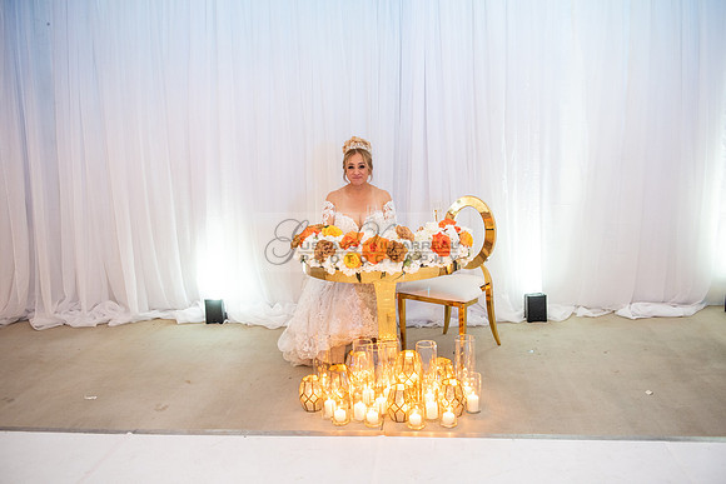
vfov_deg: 41.1
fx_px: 645
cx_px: 363
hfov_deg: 58.7
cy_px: 242
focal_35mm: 32
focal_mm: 32
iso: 1600
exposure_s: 1/80
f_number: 3.5
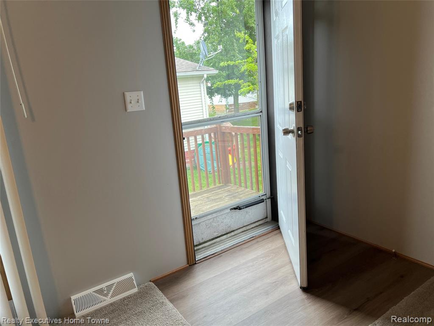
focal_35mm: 26
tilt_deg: -15.2
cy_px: 163
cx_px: 217
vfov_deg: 53.1
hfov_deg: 67.3
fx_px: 326
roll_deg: +7.7
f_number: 1.5
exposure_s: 1/120
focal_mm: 5.7
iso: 64
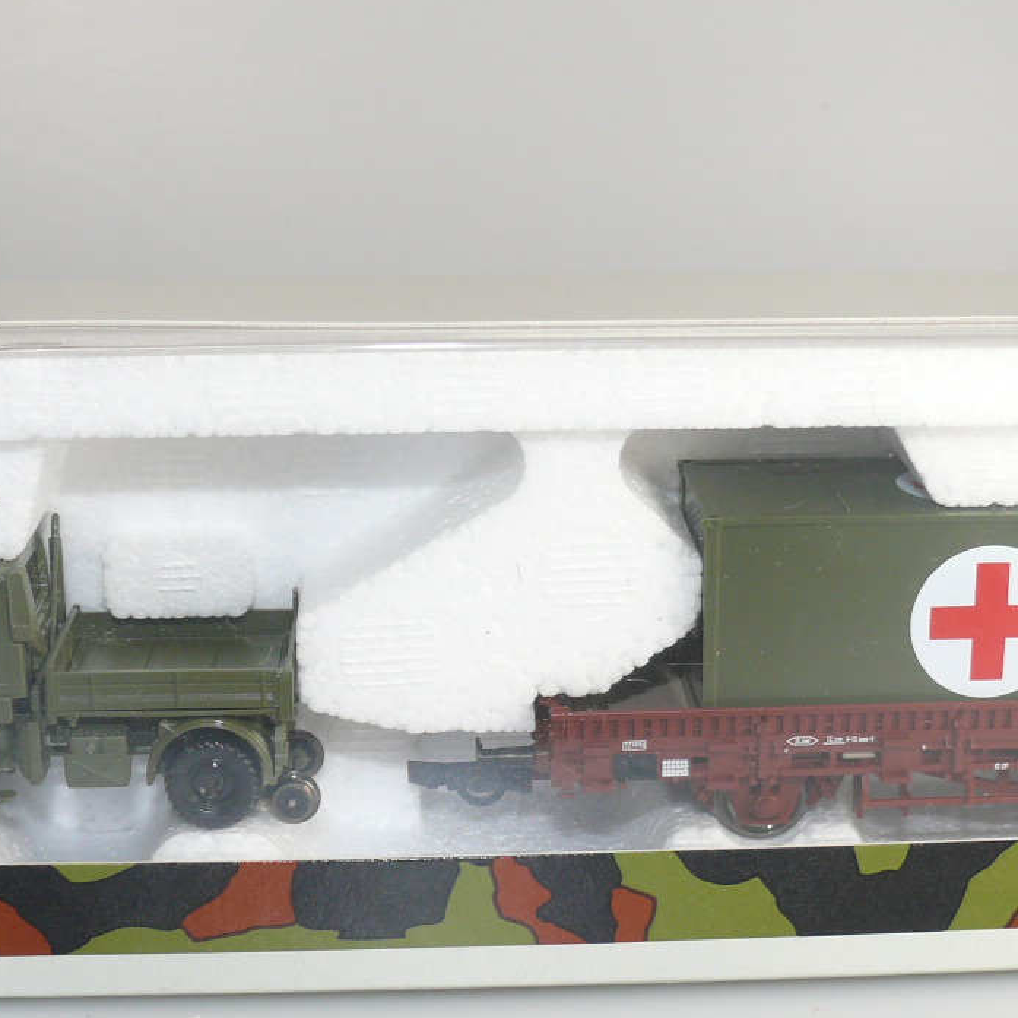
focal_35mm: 71
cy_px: 637
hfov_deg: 24.3
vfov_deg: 24.3
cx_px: 597
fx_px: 2362
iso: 100
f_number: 4
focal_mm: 7.4
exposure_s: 1/50
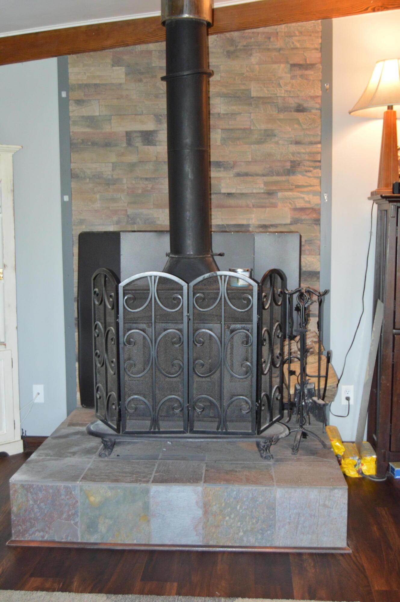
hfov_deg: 31.8
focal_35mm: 42
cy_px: 301
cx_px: 200
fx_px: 702
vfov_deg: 46.4
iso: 1100
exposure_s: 1/60
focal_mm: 28
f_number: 4
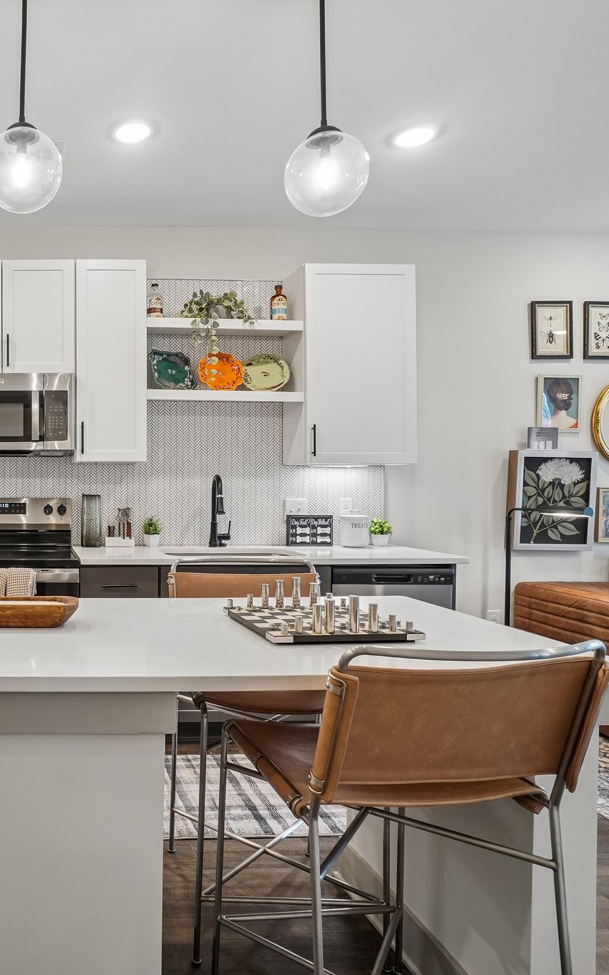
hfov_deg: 46.0
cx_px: 23
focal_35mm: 23
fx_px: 611
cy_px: 488
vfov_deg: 77.1
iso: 400
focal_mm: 10
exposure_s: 1/13
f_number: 8
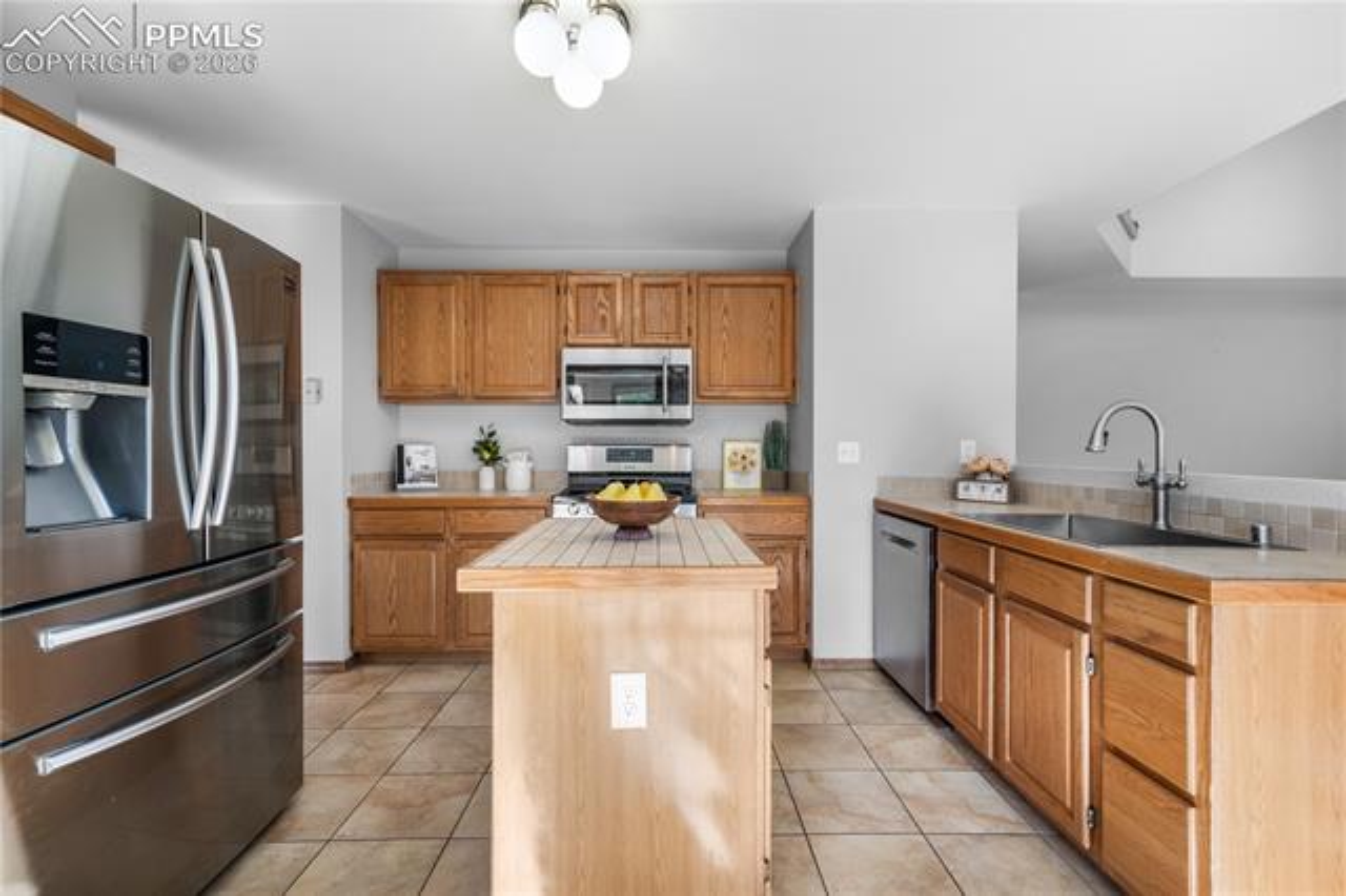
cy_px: 448
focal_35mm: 15
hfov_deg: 100.4
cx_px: 673
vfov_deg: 77.3
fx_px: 561
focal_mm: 15
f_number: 11
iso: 1600
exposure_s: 1/30
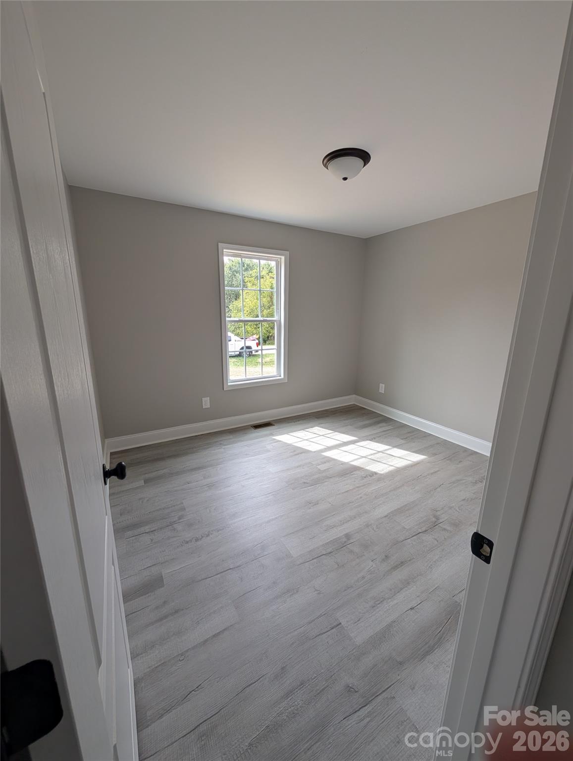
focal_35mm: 12
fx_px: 264
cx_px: 286
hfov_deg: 94.7
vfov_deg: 110.4
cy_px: 380
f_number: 1.7
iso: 55
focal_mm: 2.02
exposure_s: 1/270
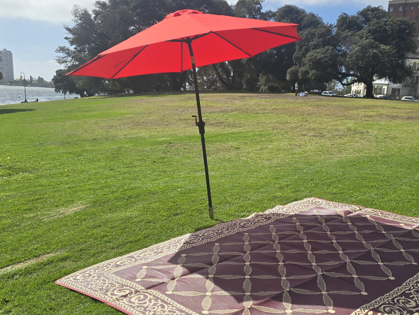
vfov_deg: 38.3
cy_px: 203
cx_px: 275
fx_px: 448
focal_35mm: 37
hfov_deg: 49.4
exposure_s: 1/981
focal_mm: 6.3
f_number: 1.7
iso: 12
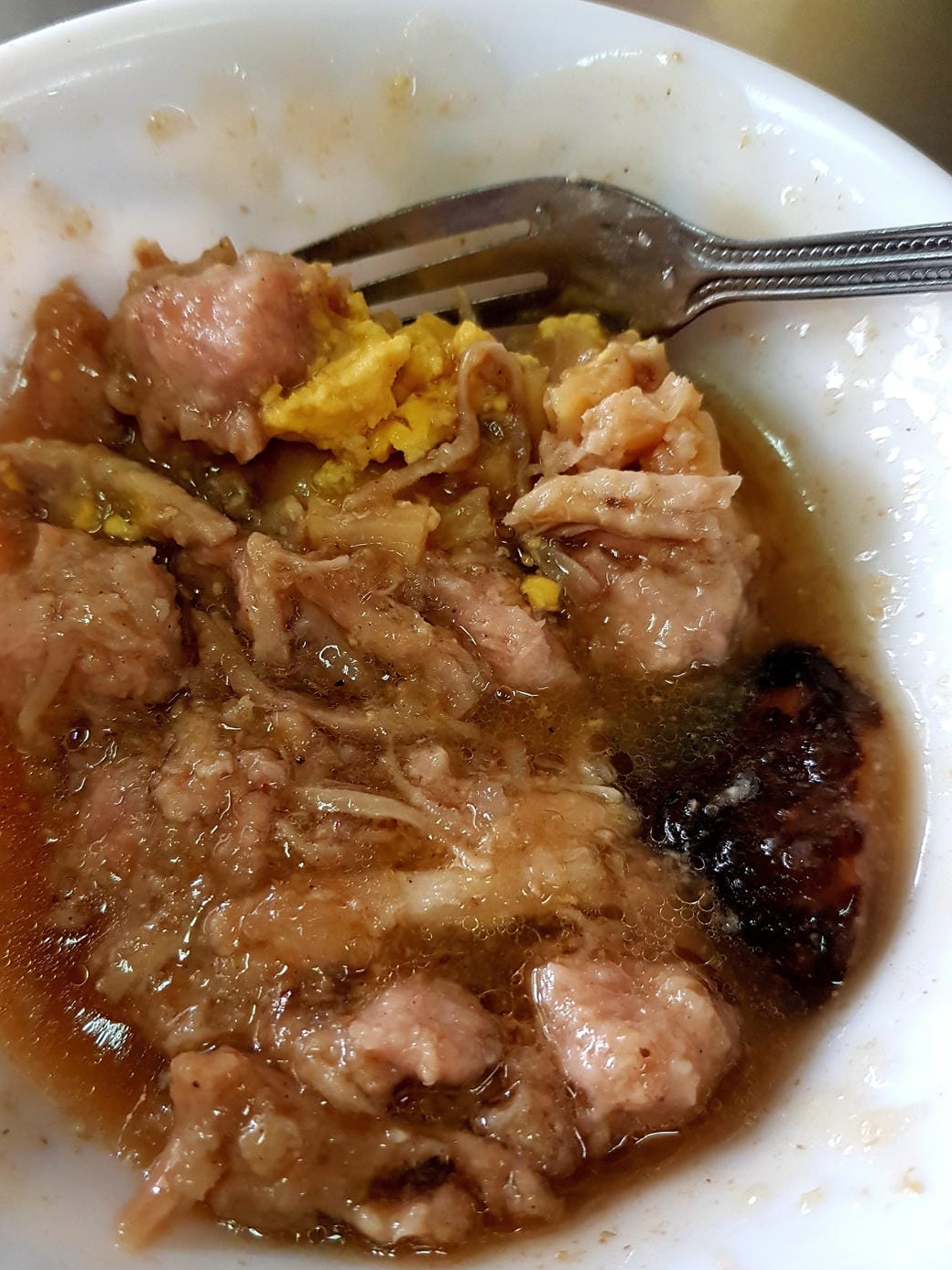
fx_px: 1100
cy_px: 697
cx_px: 424
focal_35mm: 30
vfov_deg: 59.9
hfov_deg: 46.7
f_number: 1.7
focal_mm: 4.2
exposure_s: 1/60
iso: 200
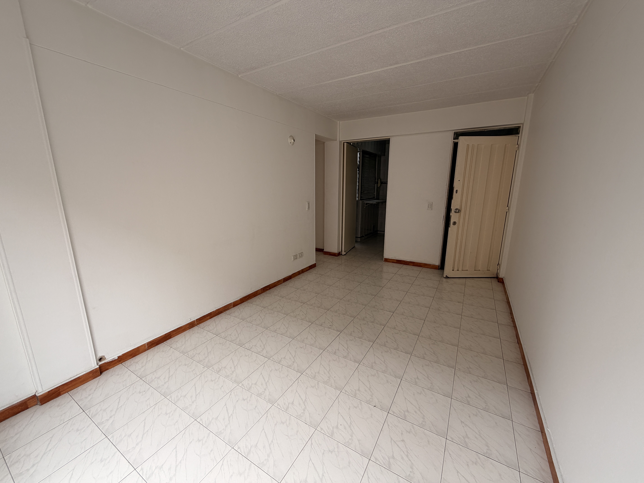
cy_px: 242
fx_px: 260
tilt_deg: -12.2
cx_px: 322
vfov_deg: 85.7
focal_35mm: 14
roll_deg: -0.1
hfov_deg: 102.1
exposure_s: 1/244
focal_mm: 2.22
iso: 40
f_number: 2.2
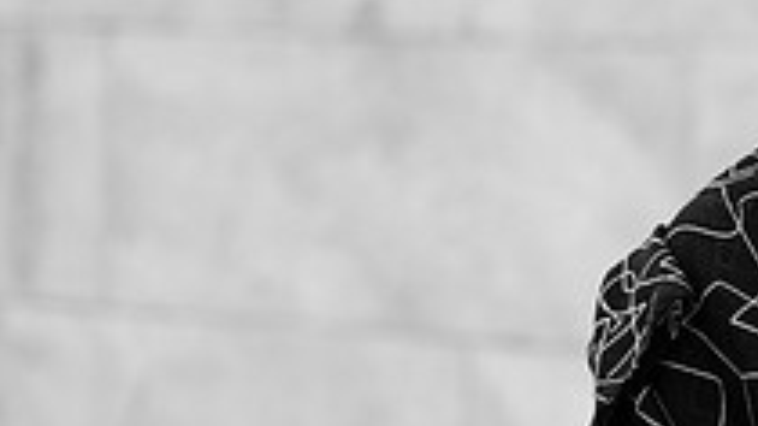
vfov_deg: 5.6
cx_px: 924
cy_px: 179
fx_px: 4360
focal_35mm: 217
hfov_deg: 9.8
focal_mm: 50
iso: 160
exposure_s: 1/320
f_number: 2
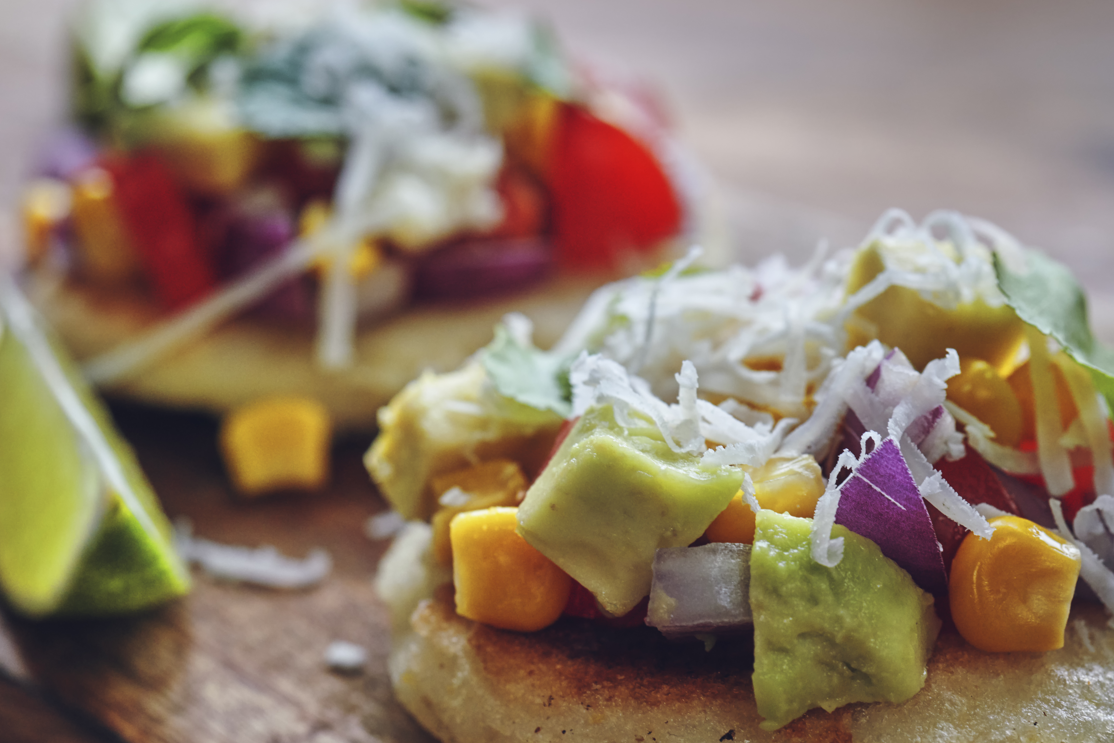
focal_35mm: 67
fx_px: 2073
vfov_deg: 20.3
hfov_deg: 30.1
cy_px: 393
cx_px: 530
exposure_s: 1/250
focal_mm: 50
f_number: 5.6
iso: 1600
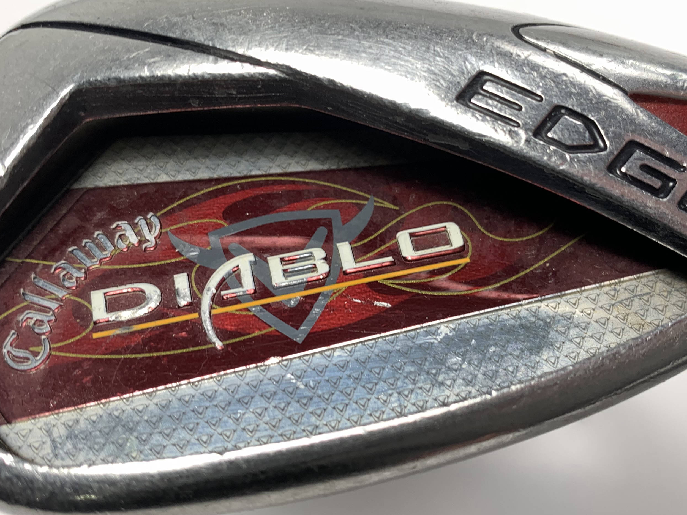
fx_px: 834
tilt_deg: -72.5
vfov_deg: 34.3
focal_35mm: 42
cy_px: 220
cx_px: 375
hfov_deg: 44.7
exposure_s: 1/121
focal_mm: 4.25
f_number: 1.8
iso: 25
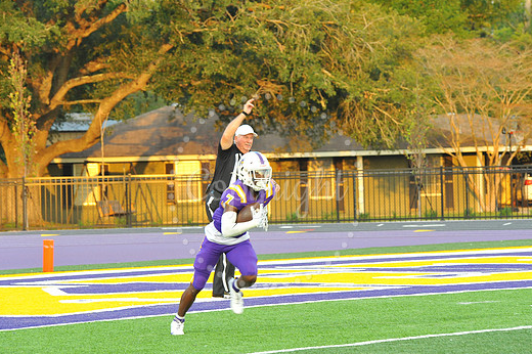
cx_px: 266
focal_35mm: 223
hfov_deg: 9.2
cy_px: 190
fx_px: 3293
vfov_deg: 6.2
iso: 2000
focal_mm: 200
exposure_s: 1/250
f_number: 8
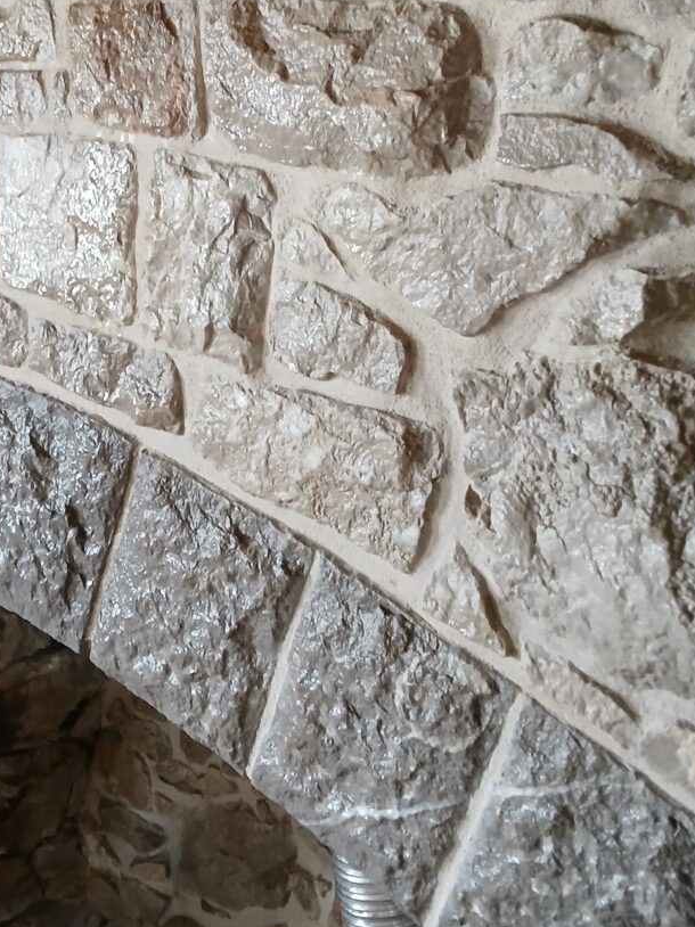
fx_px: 1232
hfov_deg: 31.5
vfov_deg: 40.7
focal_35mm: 46
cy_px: 300
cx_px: 297
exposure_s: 1/25
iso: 250
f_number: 1.8
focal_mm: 3.98
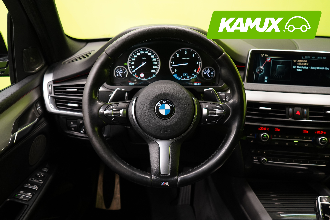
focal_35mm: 29
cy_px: 110
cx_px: 165
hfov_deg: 63.7
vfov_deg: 45.0
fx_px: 266
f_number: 5
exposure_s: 1/25
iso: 1250
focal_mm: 29
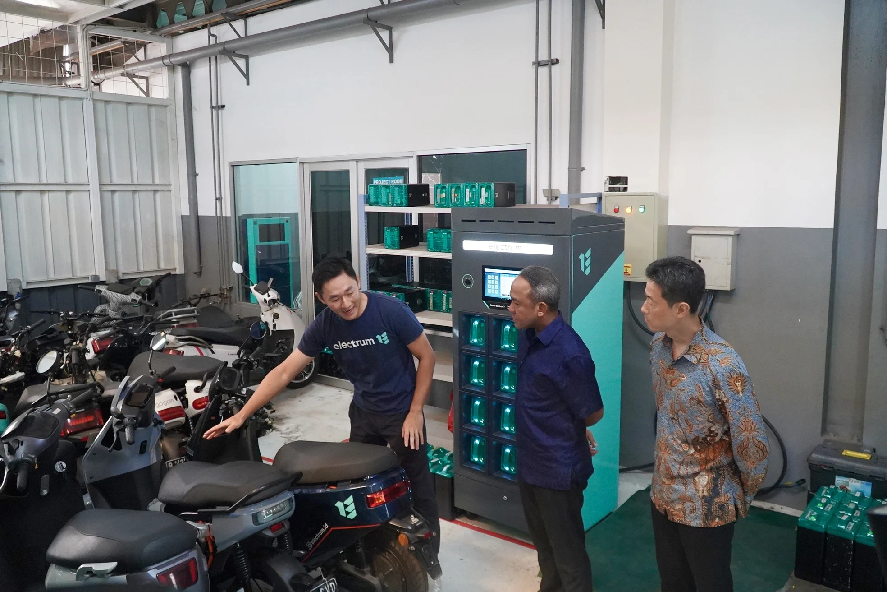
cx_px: 444
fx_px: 665
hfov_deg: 67.4
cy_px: 296
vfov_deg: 47.9
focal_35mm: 27
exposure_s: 1/160
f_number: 4
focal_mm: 18
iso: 5000
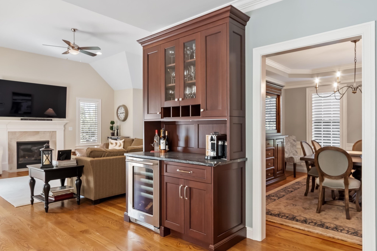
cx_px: 188
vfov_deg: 57.2
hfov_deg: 78.6
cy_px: 126
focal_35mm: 22
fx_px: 230
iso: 200
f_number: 8
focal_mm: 15
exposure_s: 2
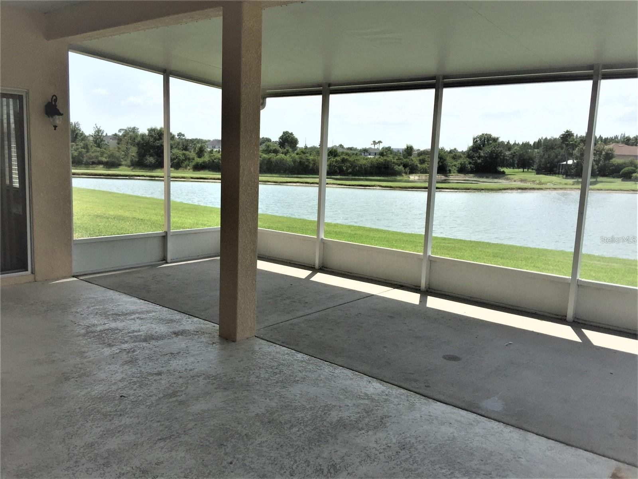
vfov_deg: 48.2
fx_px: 534
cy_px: 240
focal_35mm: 29
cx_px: 319
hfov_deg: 61.7
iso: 32
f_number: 2.2
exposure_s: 1/1412
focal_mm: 4.15
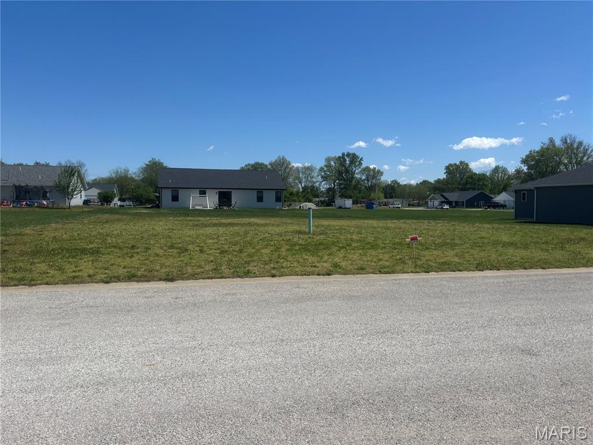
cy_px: 222
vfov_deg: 53.1
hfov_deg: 67.3
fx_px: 445
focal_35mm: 26
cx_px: 296
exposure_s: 1/5952
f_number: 1.6
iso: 50
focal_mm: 5.96
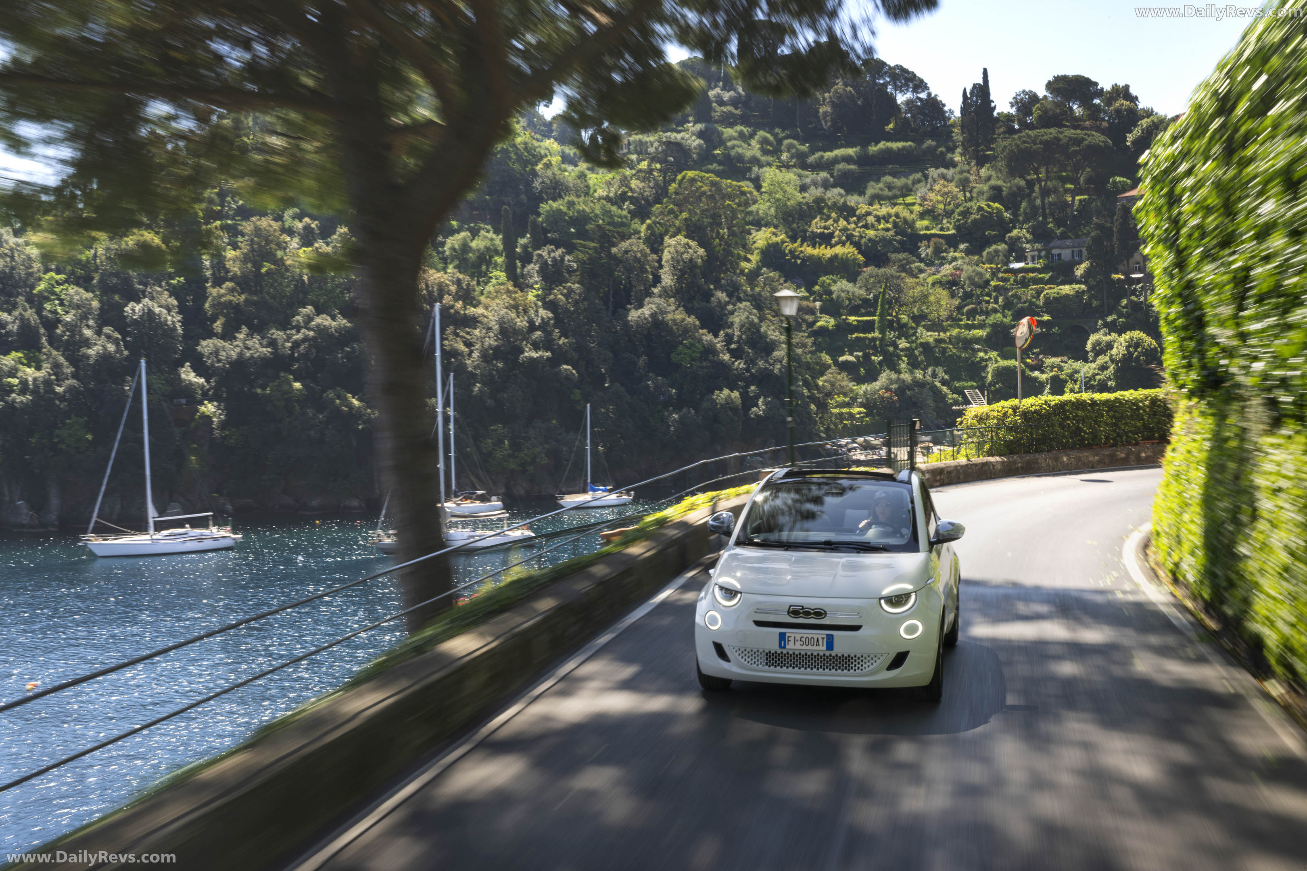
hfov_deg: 45.4
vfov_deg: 31.2
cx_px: 654
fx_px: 1561
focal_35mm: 43
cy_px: 436
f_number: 22
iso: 80
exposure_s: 1/13
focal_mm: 43
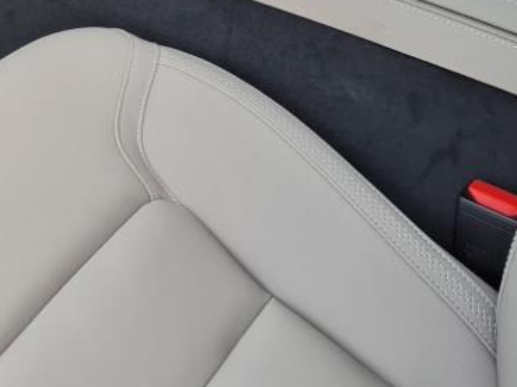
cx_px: -97
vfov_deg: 18.2
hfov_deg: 23.8
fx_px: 1119
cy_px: -130
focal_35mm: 75
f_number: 1.9
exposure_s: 1/385
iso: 40
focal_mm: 3.58
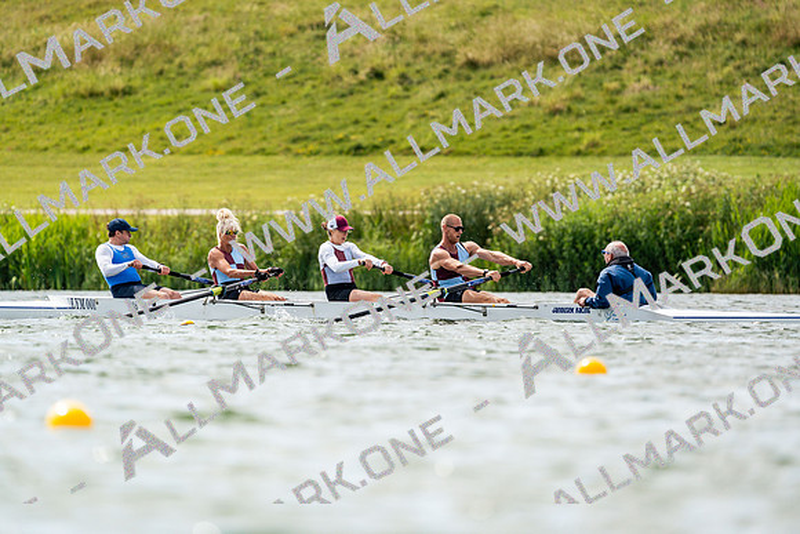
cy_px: 267
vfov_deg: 2.7
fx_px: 11380
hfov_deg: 4.0
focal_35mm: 512
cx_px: 400
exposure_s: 1/2000
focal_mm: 512
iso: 400
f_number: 6.3
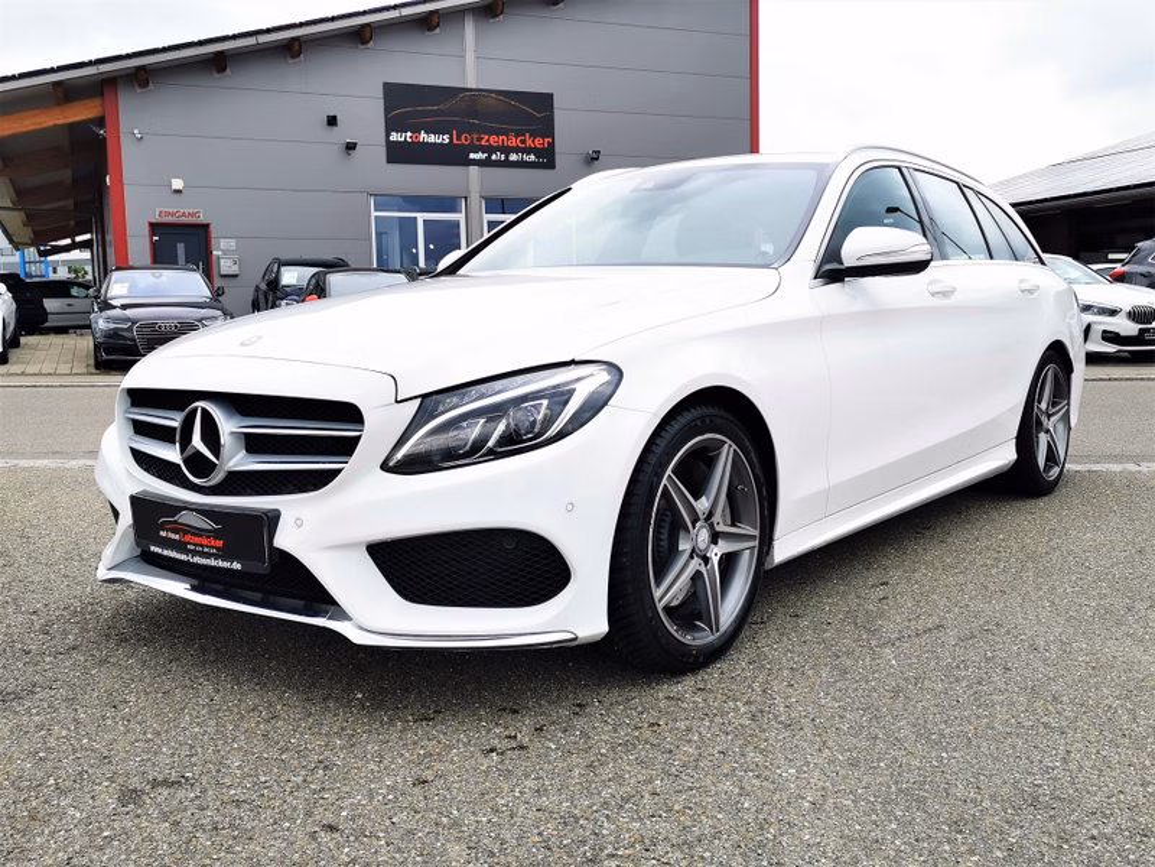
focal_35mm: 34
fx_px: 1134
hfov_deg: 54.0
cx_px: 578
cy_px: 434
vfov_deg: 41.8
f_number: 1.8
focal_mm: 5.58
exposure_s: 1/1271
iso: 50
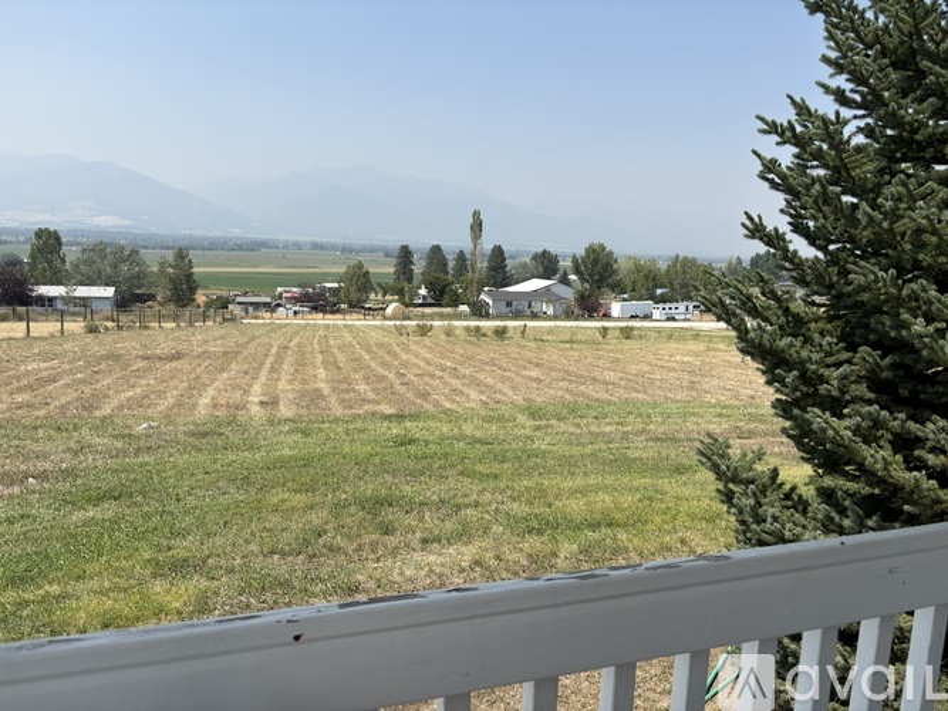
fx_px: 712
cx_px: 474
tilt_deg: -8.8
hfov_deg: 67.3
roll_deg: -1.4
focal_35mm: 26
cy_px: 356
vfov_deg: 53.0
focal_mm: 5.96
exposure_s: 1/3831
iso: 50
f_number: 1.6
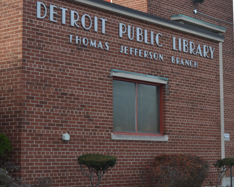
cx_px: 100
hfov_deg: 23.3
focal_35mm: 82
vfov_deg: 18.7
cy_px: 94
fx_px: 568
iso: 100
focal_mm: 26
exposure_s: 1/160
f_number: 6.3
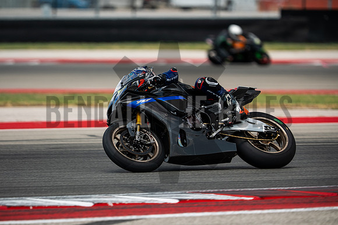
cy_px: 112
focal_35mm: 420
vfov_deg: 3.3
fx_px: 3944
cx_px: 169
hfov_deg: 4.9
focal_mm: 280
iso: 250
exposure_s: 1/1600
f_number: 2.8
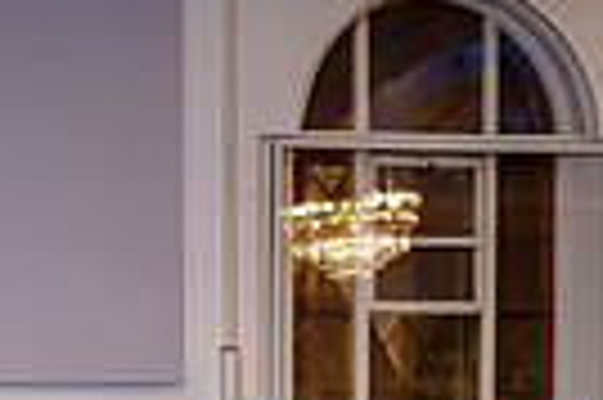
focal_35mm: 161
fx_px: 2693
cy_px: 762
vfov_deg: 8.2
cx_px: -68
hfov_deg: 12.5
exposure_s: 1/80
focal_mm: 36
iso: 1000
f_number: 3.2
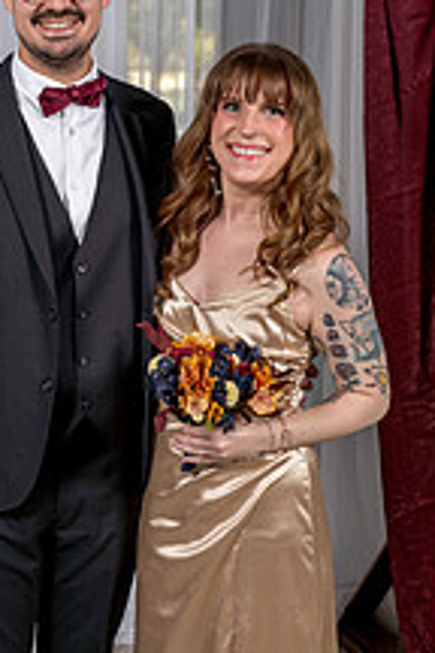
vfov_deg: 27.6
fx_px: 1323
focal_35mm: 73
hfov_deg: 18.6
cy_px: 408
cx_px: 124
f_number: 5
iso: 100
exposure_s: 1/160
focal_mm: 35
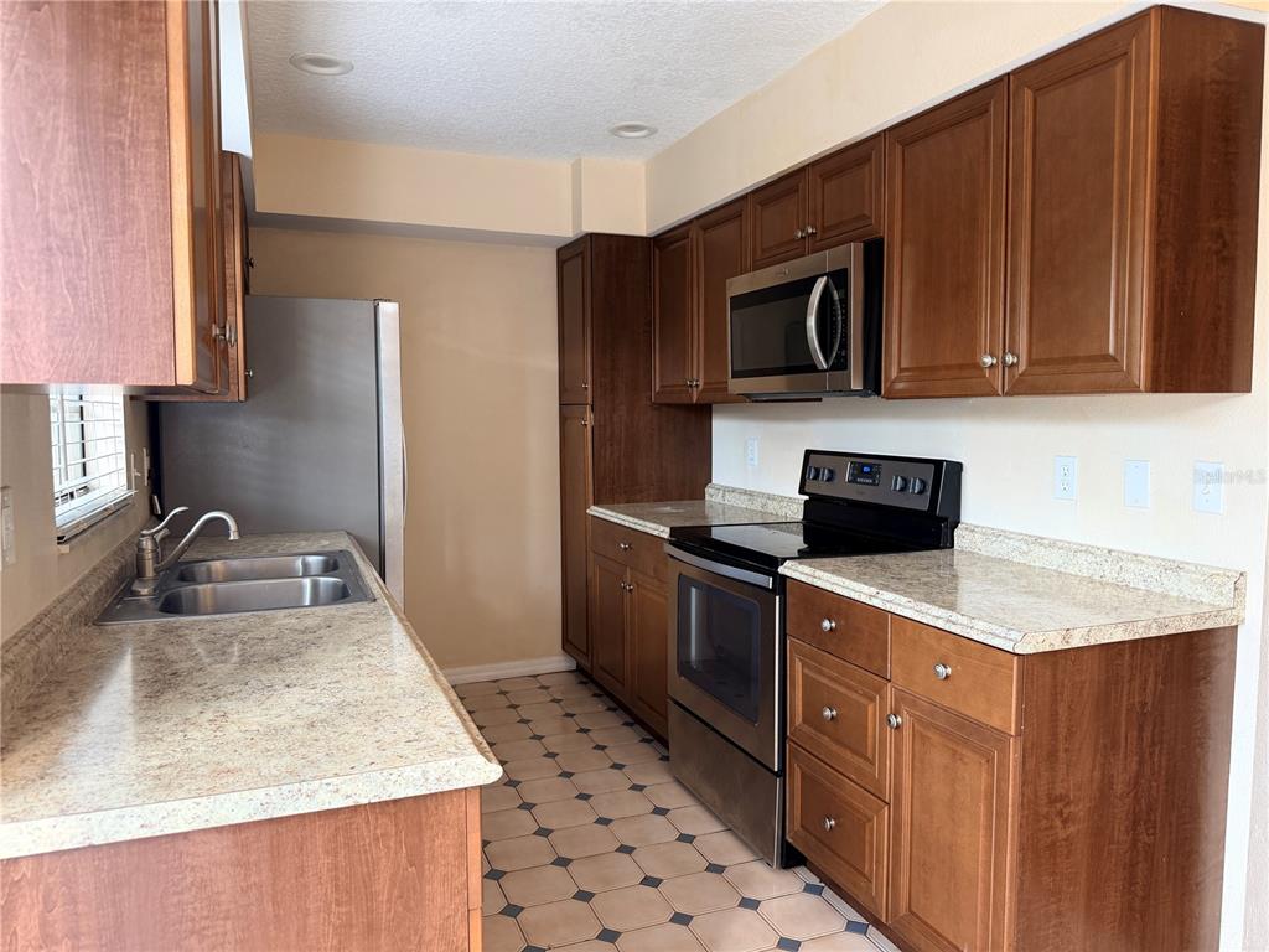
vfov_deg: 56.8
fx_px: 880
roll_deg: +0.8
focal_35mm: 24
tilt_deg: -4.2
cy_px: 476
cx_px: 634
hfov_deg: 71.6
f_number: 1.78
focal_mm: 6.76
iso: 160
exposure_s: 1/60
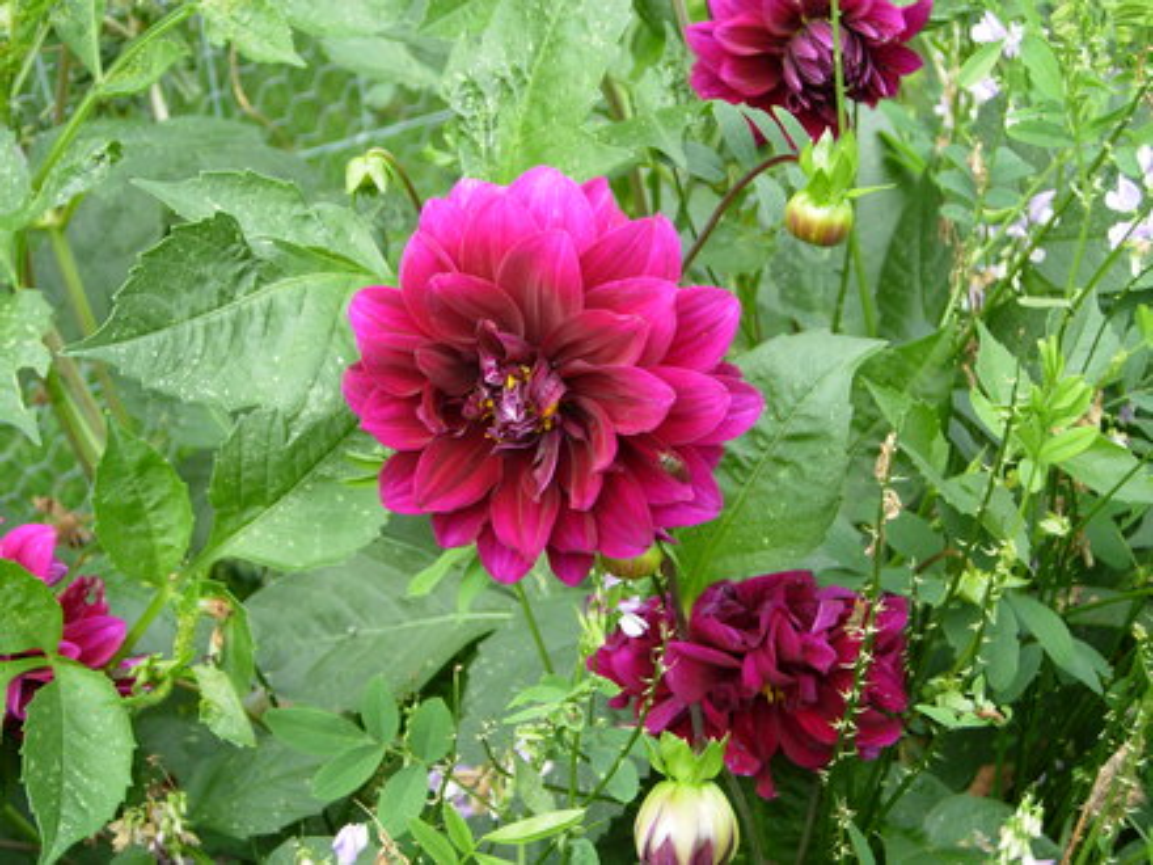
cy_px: 432
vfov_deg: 23.7
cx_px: 576
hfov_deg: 31.2
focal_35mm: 62
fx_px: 2065
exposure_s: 1/87.9
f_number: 3.5
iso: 50
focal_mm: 12.9
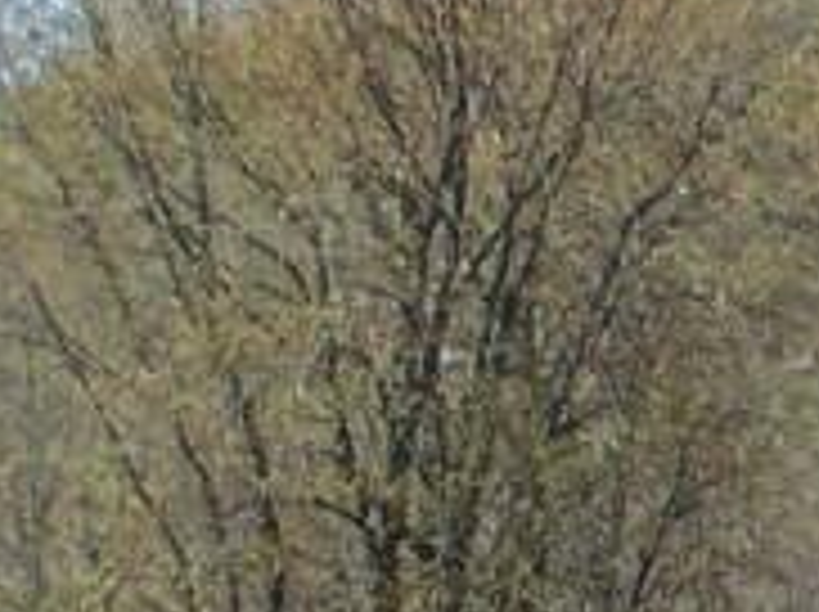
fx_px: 8908
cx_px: 2259
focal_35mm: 377
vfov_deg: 3.9
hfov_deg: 5.0
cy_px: 662
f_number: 3.2
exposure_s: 1/640
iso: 80
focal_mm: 11.1
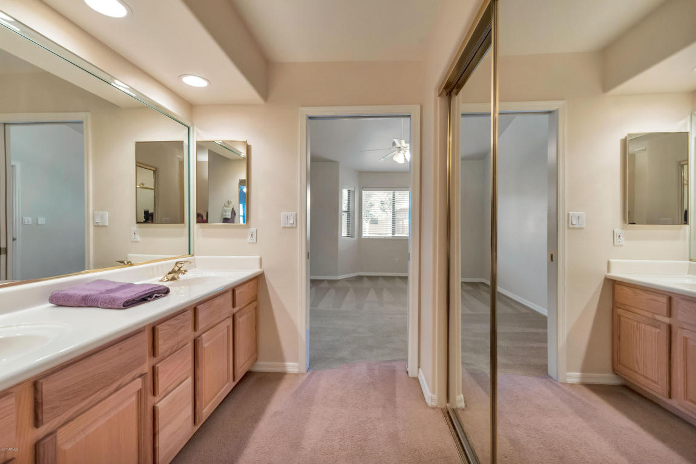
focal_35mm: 15
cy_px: 232
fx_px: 290
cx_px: 348
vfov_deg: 77.3
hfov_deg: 100.4
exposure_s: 1/80
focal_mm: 15
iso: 2500
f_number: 6.3
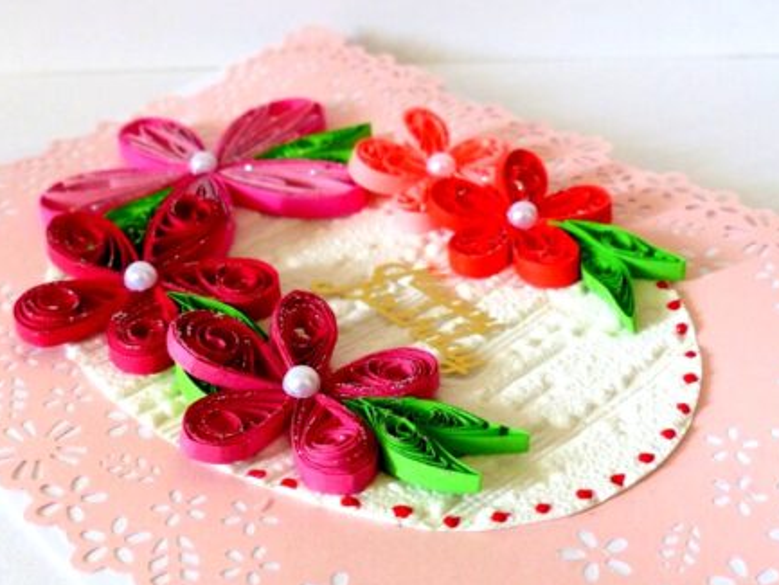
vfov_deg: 27.0
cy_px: 333
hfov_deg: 35.5
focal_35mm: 54
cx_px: 362
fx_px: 1216
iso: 400
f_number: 2.8
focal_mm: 7
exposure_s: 1/40
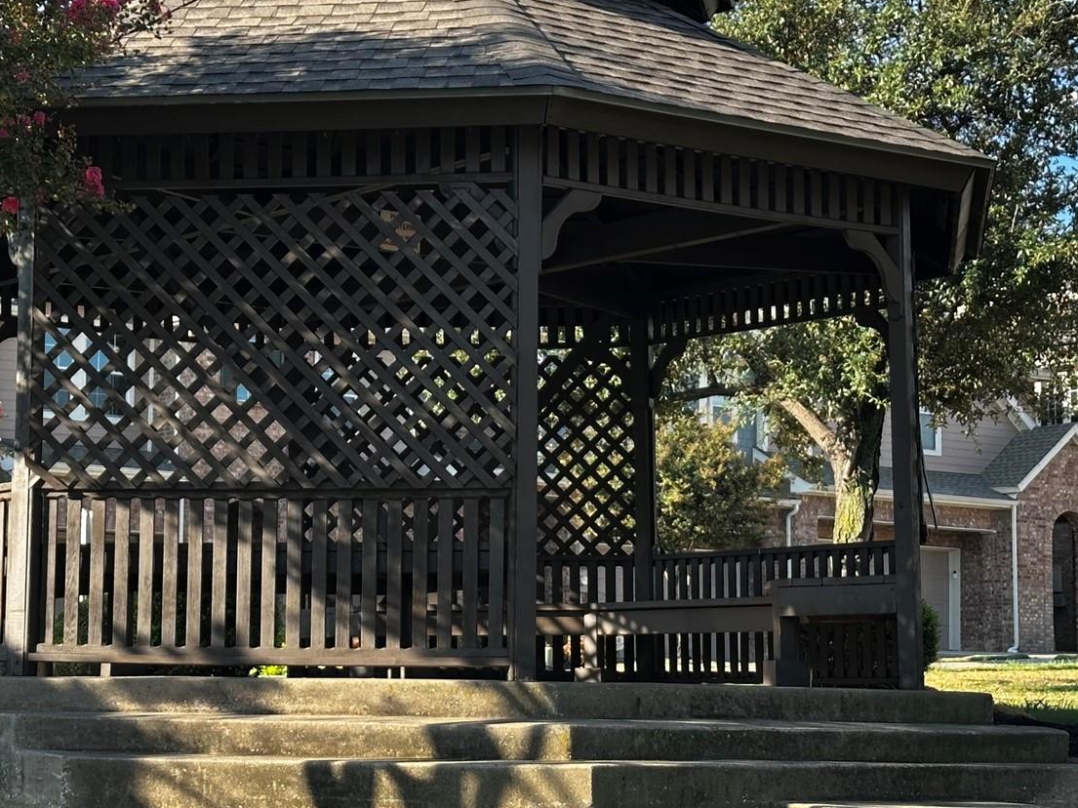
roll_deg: -1.3
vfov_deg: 16.6
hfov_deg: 22.0
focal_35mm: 89
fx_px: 2771
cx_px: 381
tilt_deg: +6.9
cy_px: 385
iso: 64
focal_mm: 6.86
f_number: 1.78
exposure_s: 1/785
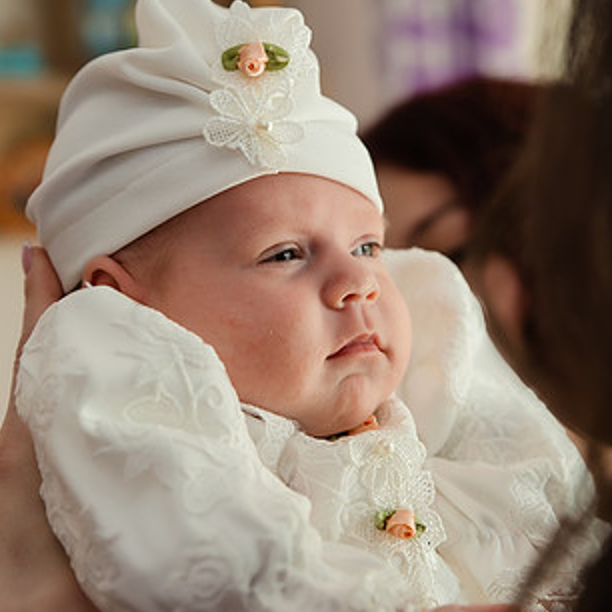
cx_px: 344
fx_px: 1940
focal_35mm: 97
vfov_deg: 17.9
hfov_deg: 17.9
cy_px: 266
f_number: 3.2
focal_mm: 50
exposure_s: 1/250
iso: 250
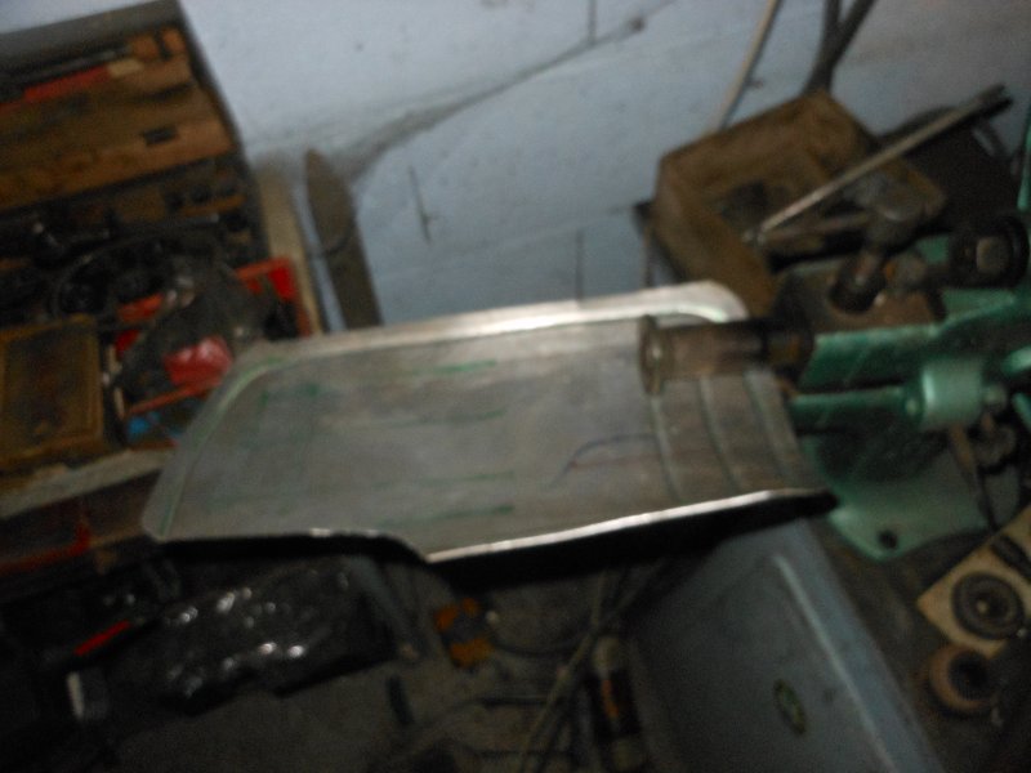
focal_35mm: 28
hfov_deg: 63.4
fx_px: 834
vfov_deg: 49.7
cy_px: 386
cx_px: 516
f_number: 10.4
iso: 400
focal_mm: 5
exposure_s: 1/25
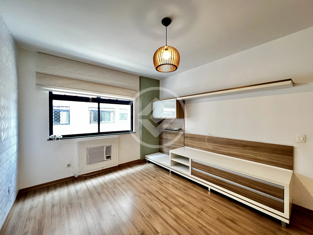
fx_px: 118
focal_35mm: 13
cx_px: 156
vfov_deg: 89.9
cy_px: 118
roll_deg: -0.1
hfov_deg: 106.2
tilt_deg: -0.7
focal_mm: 1.57
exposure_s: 1/60
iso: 500
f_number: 1.8
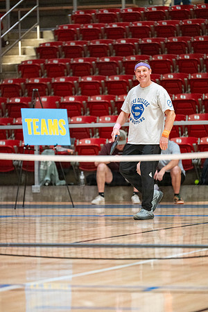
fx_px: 1733
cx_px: 104
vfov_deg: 10.3
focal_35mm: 200
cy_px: 156
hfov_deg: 6.9
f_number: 2.8
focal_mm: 200
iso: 5000
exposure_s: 1/500
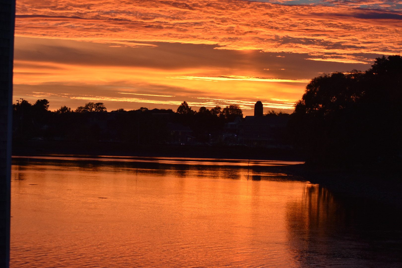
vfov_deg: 13.0
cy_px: 134
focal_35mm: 105
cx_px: 201
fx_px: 1172
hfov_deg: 19.5
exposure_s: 1/500
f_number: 5
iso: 800
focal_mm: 70
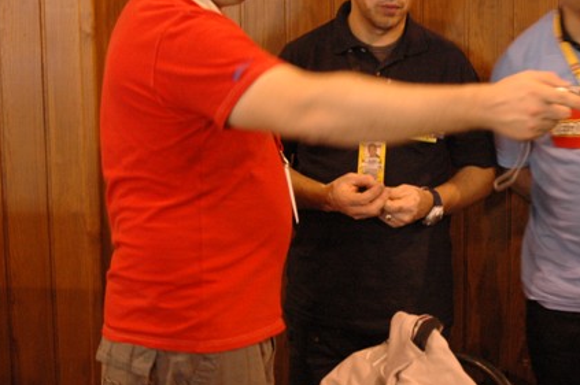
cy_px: 142
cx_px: 385
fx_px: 1142
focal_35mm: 71
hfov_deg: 28.3
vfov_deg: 19.1
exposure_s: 1/20
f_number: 3.8
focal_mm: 25
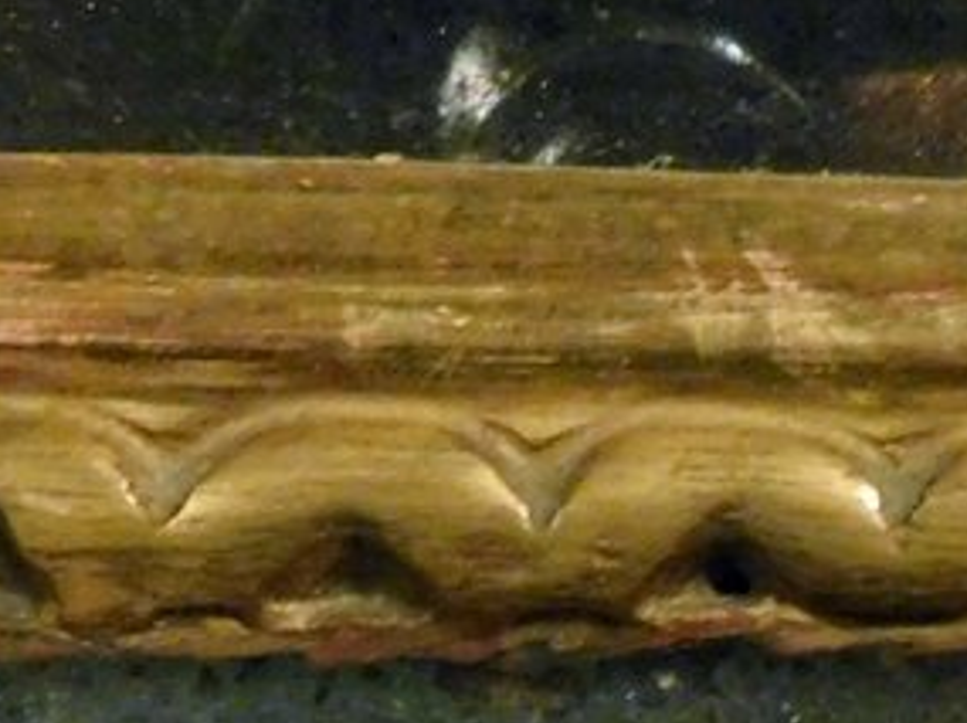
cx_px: 1401
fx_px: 2706
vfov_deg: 14.6
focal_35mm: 97
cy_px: 923
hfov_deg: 18.3
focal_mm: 4
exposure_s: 1/13
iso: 800
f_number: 3
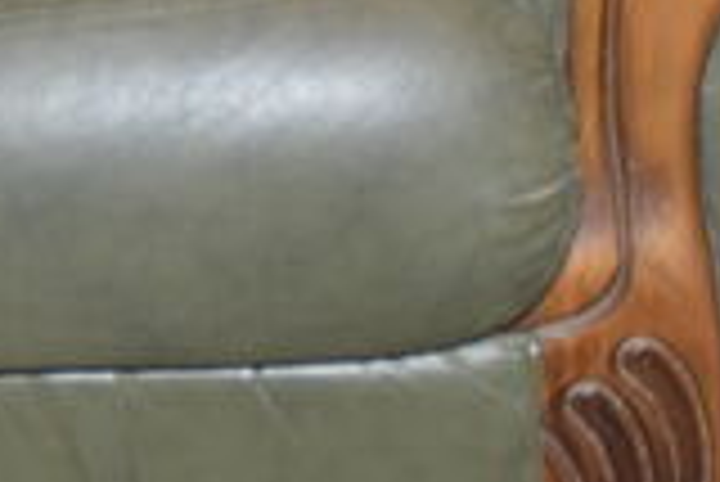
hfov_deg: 12.0
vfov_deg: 7.9
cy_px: -358
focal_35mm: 169
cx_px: 778
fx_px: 3383
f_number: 3.5
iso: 1400
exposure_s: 1/60
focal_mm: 18
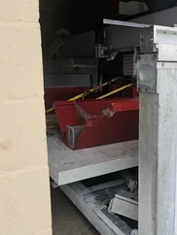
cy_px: 118
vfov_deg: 48.9
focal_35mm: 38
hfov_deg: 36.7
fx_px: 259
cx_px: 138
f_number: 1.7
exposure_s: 1/120
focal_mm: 6.3
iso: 50
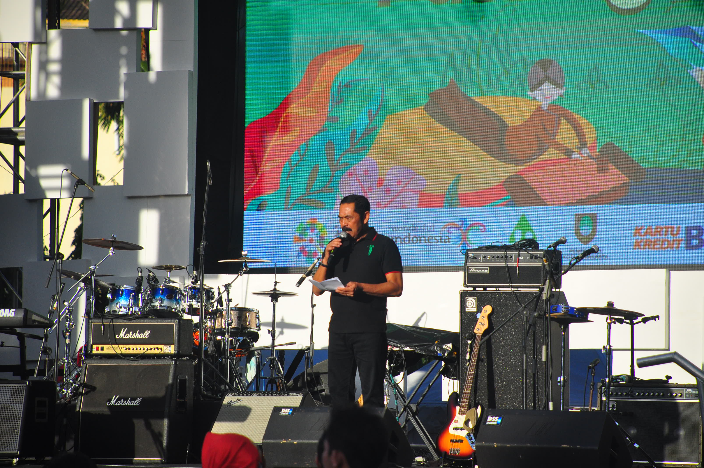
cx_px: 352
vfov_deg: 6.8
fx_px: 3955
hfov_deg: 10.2
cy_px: 234
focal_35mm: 202
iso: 400
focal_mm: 135
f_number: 5.6
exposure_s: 1/1250
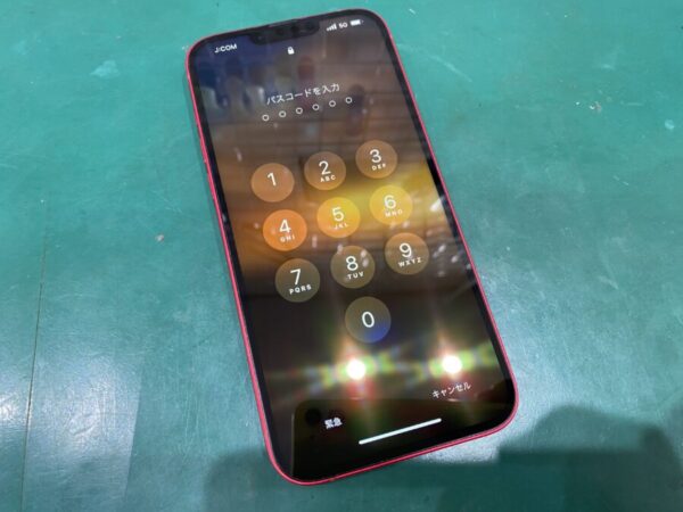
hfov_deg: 67.3
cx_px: 342
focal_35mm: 26
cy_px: 256
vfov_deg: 53.1
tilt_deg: -71.7
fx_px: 513
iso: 125
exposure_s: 1/60
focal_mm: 4.25
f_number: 1.8
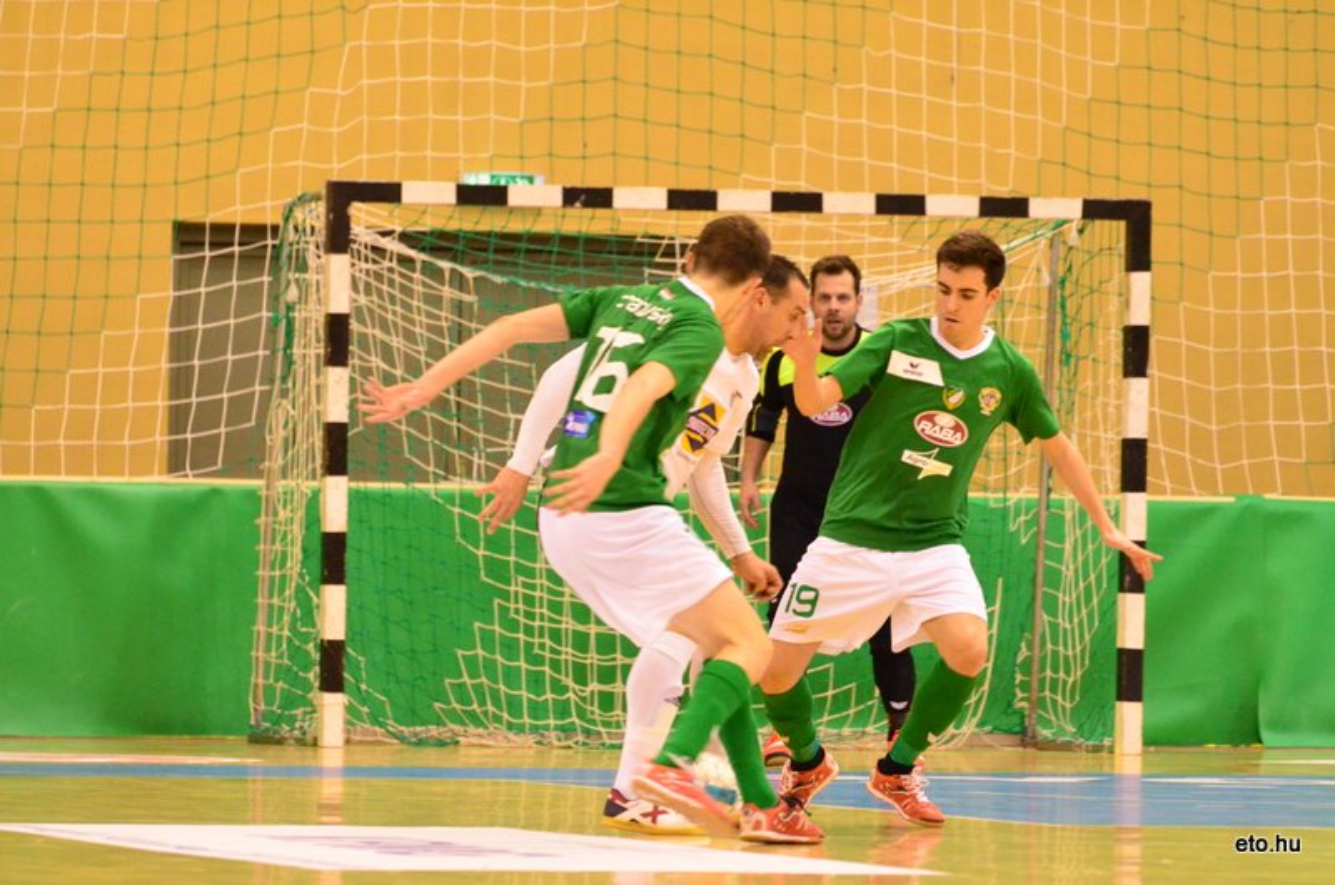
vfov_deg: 4.6
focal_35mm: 300
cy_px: 442
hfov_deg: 6.9
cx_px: 668
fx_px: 11103
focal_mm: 200
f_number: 5.6
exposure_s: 1/400
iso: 6400
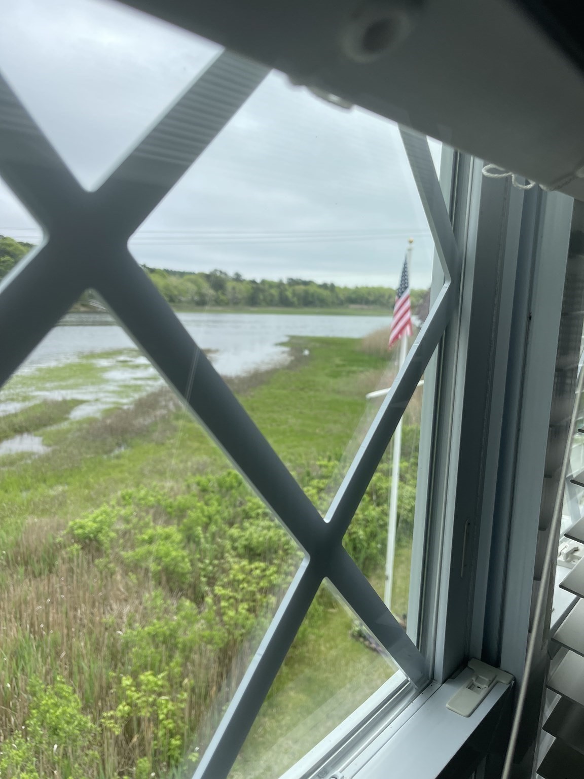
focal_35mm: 25
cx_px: 292
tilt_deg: -7.6
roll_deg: -2.1
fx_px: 562
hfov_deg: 54.9
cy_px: 390
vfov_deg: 69.4
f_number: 1.6
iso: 32
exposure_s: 1/1475
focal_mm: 5.1
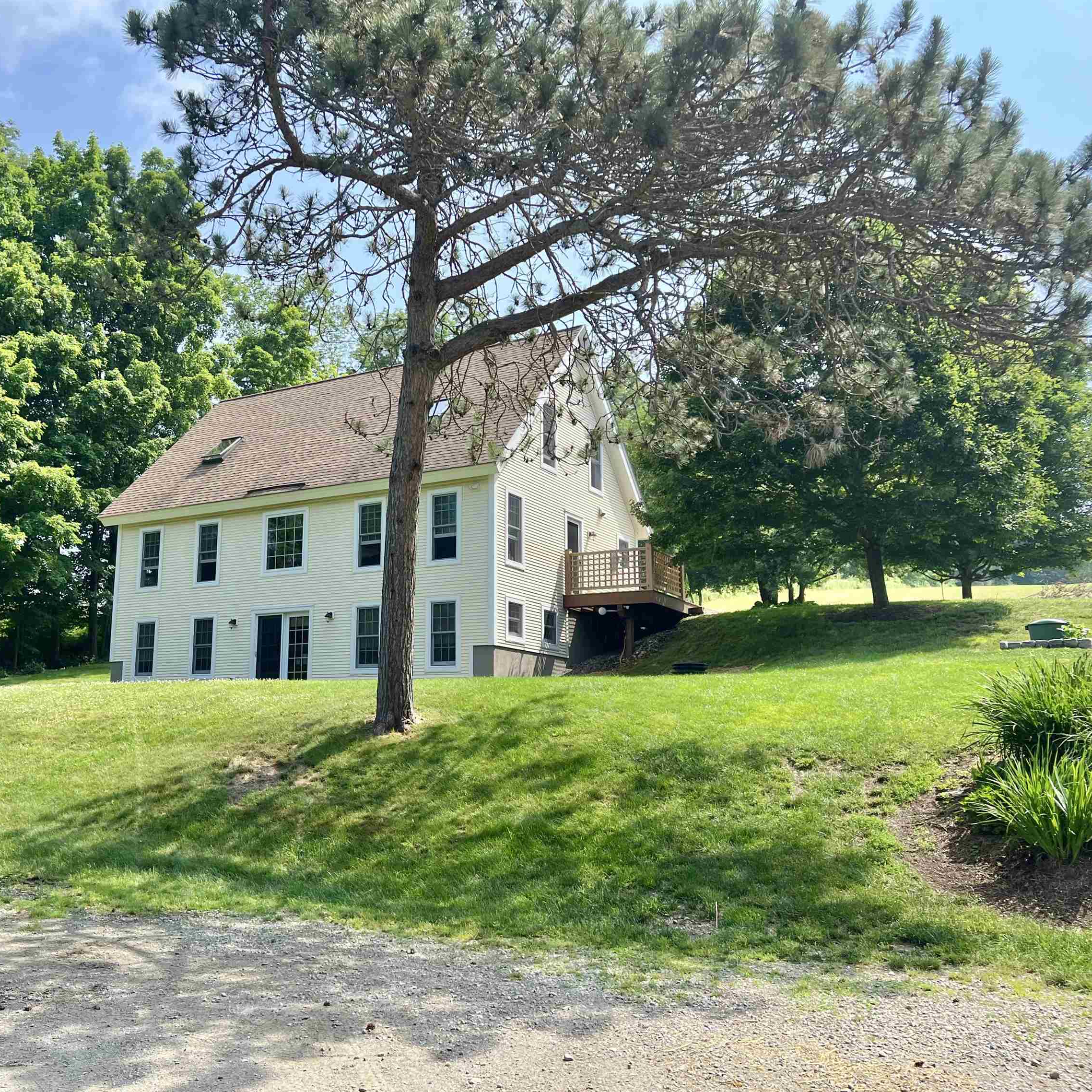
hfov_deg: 52.0
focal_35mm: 31
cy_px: 551
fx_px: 1106
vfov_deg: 52.5
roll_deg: -1.6
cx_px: 411
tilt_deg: +10.4
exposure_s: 1/1724
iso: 50
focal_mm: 5.7
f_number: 1.5
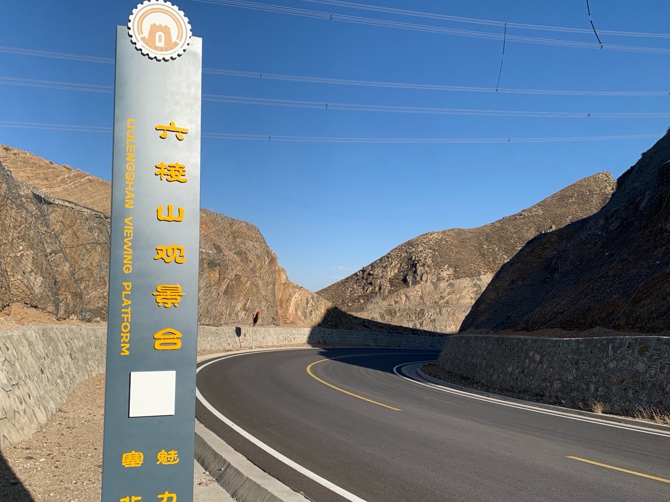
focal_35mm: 32
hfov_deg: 56.8
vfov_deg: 44.1
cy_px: 270
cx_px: 311
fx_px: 619
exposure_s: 1/2421
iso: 25
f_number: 1.8
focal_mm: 4.25
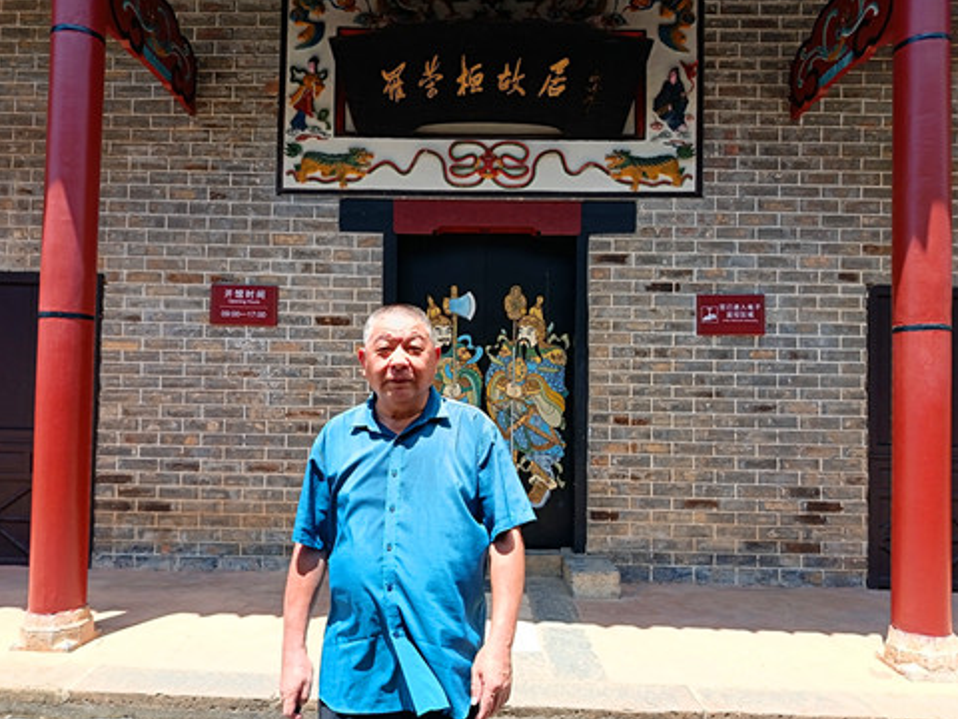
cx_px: 465
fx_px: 692
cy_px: 370
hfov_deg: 69.4
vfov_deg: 54.9
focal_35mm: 25
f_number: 1.75
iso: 100
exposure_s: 1/169
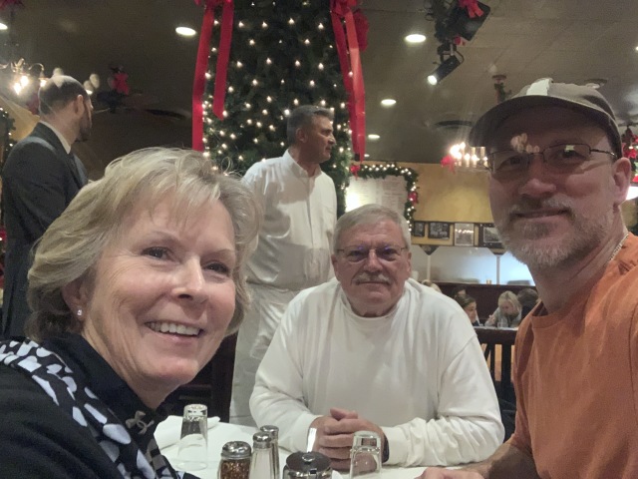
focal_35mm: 32
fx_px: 590
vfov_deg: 44.2
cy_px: 240
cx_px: 319
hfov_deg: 56.8
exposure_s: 1/30
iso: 500
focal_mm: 2.87
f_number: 2.2
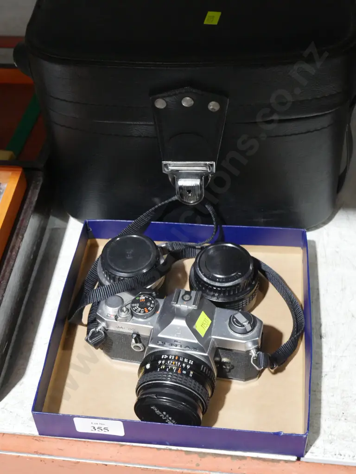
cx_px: 178
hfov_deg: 28.0
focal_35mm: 52
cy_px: 237
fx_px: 713
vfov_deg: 36.8
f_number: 7.1
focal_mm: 26
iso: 3200
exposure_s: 1/60
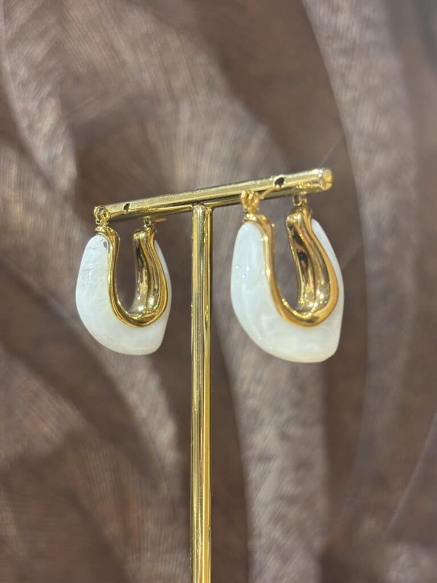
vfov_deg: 36.8
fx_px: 875
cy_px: 292
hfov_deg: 28.0
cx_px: 218
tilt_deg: +1.3
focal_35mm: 52
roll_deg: -0.4
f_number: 1.6
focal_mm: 5.96
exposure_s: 1/50
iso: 40
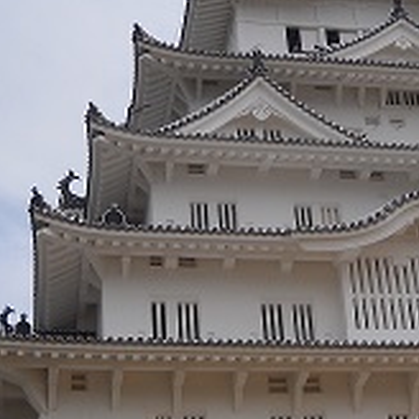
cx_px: 337
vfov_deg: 19.3
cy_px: 245
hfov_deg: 19.1
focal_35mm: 90
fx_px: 1232
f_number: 5.5
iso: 64
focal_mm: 6.72
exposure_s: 1/569
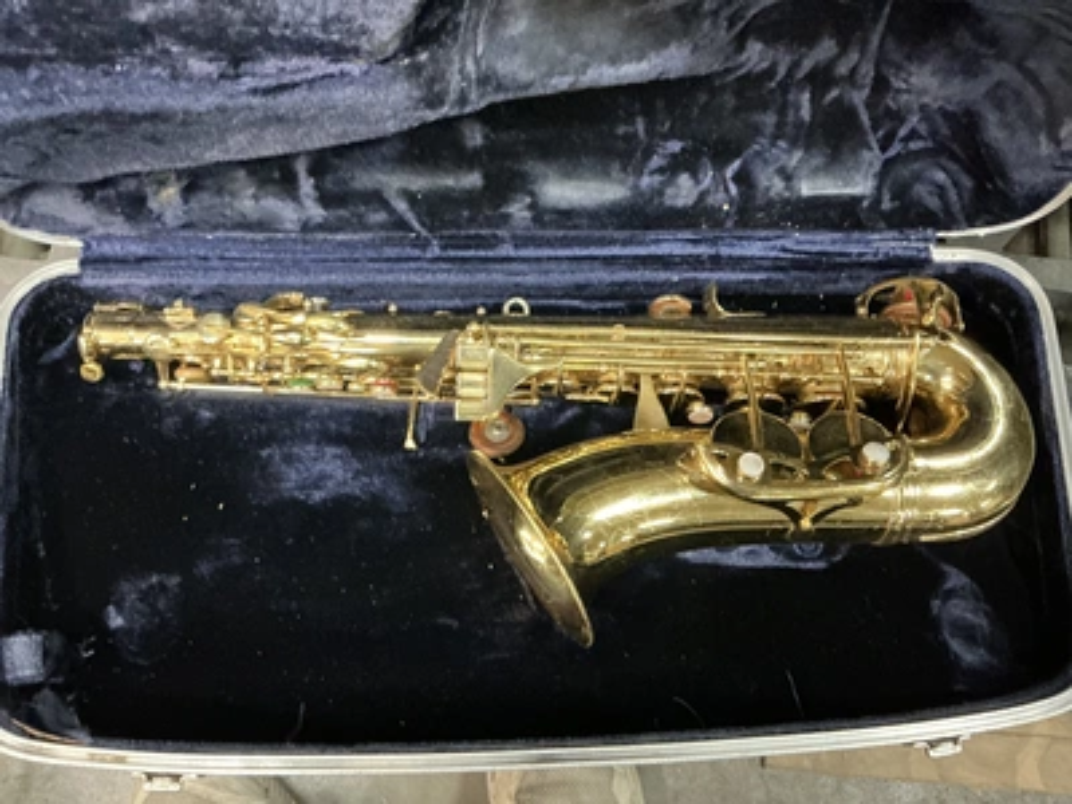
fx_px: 867
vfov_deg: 49.7
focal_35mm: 28
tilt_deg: -74.4
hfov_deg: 63.4
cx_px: 536
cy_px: 402
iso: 400
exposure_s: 1/30
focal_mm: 3
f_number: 1.8
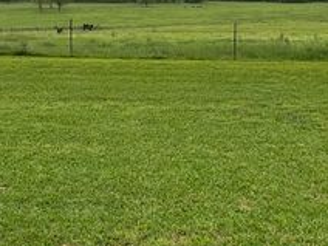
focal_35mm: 59
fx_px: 559
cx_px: 134
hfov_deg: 32.6
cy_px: 47
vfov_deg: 24.4
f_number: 1.8
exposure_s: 1/165
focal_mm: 3
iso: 25
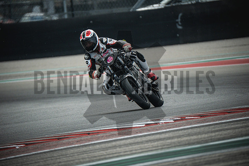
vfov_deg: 2.3
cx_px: 124
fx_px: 4151
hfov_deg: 3.4
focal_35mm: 600
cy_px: 83
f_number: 5.6
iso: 1600
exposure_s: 1/1600
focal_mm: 400
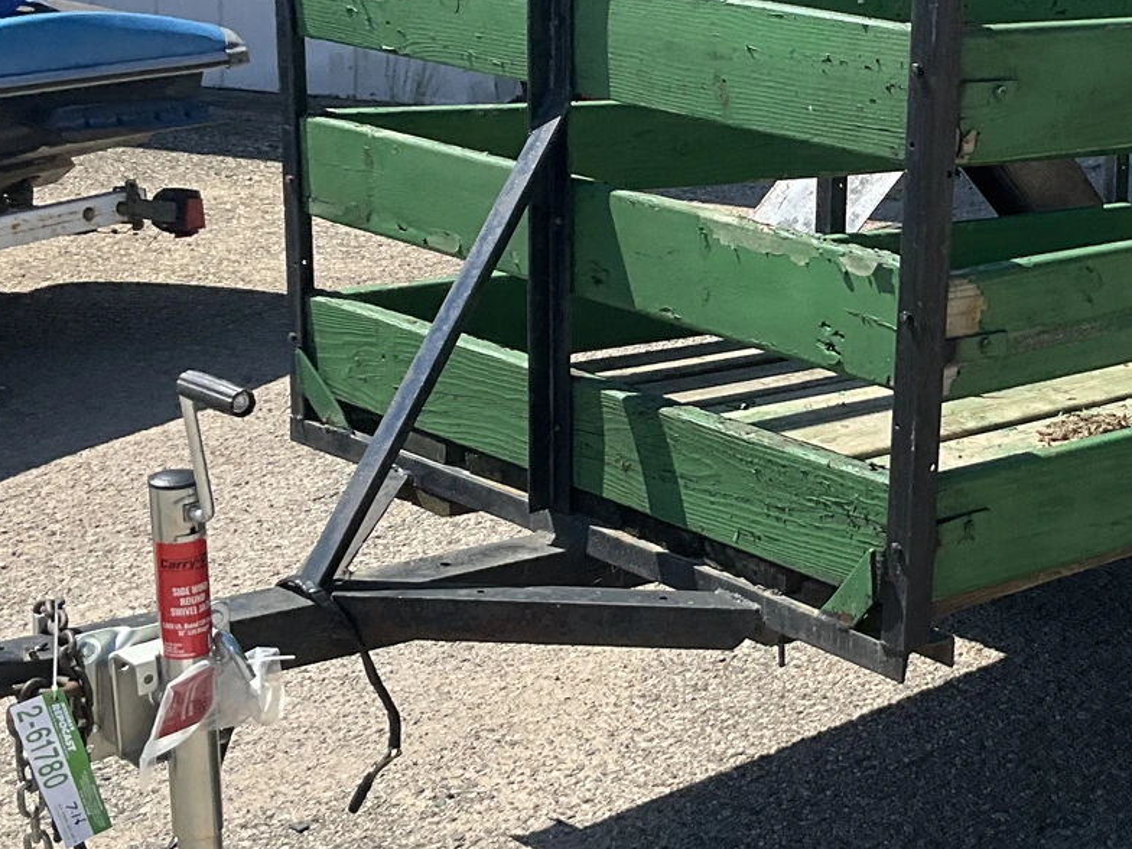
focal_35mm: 74
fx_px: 2420
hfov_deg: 25.5
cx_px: 1008
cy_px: 328
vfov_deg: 19.9
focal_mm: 3
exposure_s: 1/1342
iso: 25
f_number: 1.8
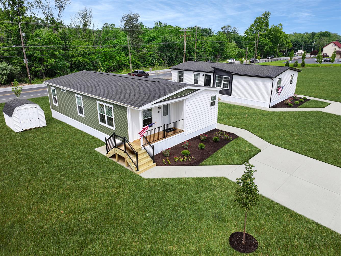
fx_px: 236
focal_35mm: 24
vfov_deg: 56.8
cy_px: 128
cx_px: 170
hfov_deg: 71.6
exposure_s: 1/1250
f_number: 2.8
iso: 100
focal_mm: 12.29
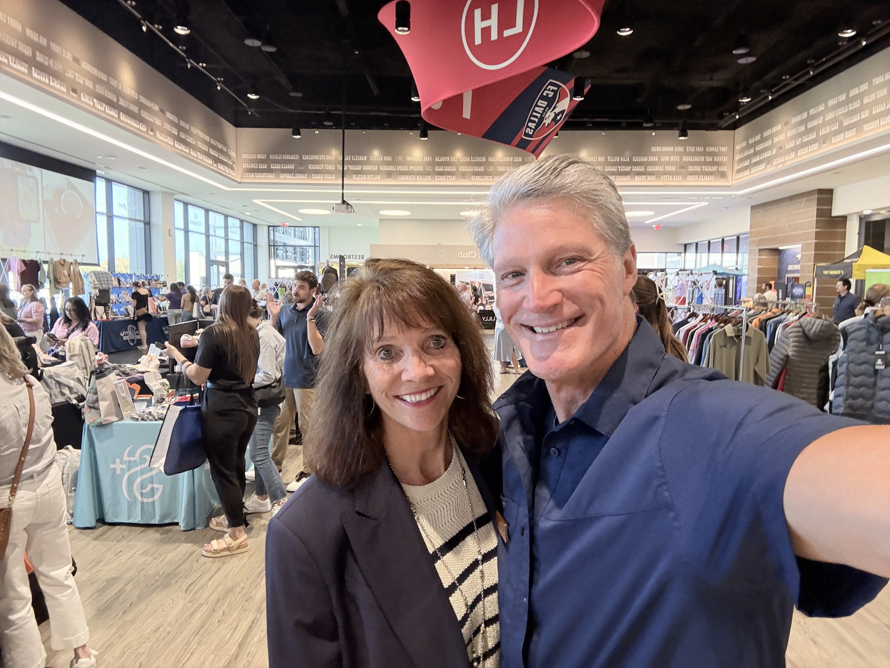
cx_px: 445
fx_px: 591
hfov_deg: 73.9
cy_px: 334
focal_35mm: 23
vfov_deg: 58.9
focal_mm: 2.69
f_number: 1.9
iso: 125
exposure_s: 1/50
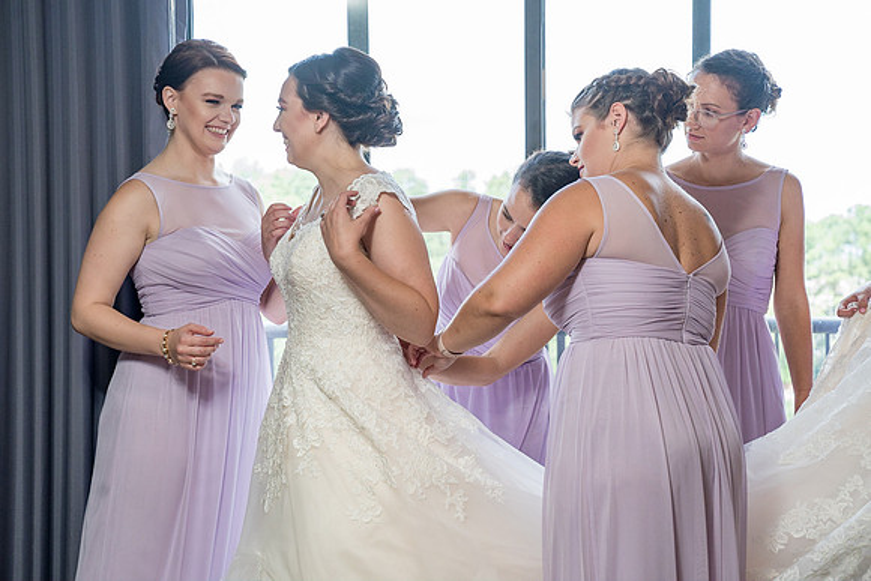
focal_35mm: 72
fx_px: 1746
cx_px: 422
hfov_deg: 28.0
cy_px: 282
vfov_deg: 18.9
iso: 1000
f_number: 5.6
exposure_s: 1/200
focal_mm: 70
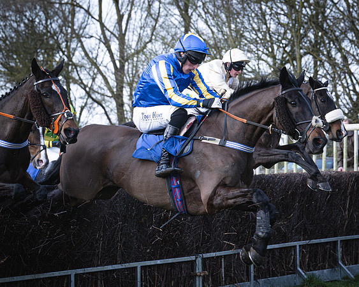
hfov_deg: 16.3
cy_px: 144
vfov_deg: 13.0
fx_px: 1257
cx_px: 201
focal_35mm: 118
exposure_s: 1/1000
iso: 400
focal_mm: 70
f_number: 4
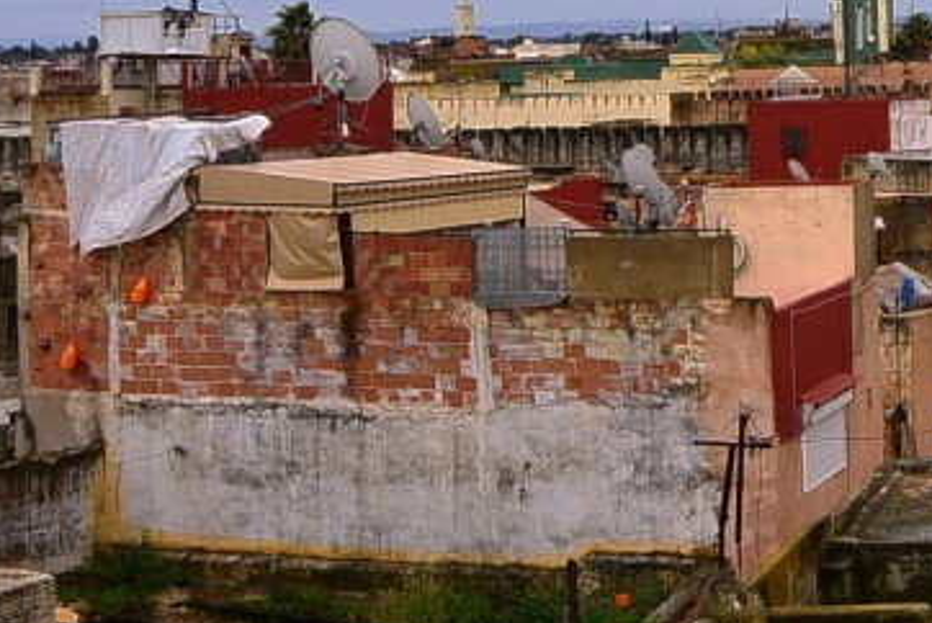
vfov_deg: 16.1
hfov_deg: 22.9
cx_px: 1089
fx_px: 2125
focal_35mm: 82
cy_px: -109
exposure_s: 1/250
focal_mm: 11
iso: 100
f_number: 4
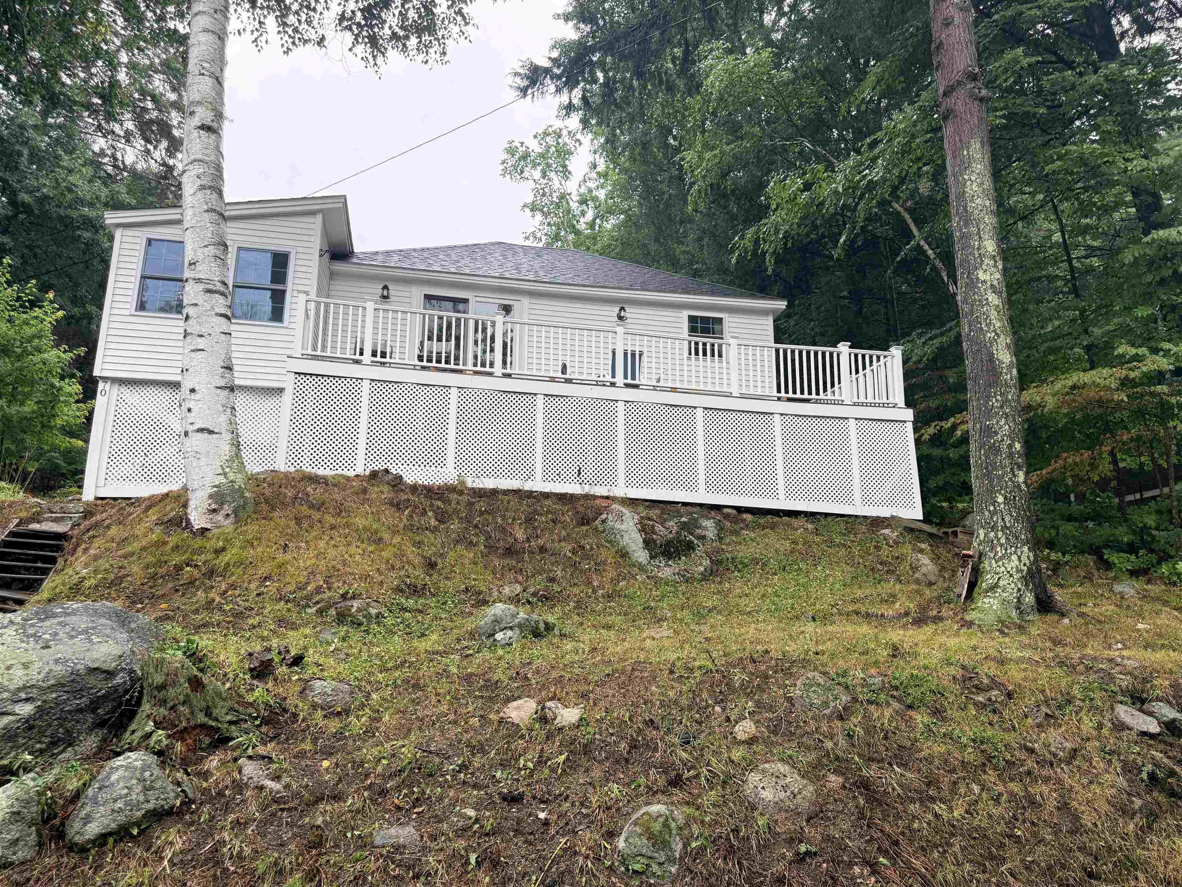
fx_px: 820
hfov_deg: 71.6
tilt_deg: +15.7
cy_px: 444
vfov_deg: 56.8
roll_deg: -0.6
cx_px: 591
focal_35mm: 24
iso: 100
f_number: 1.78
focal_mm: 6.76
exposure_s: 1/155
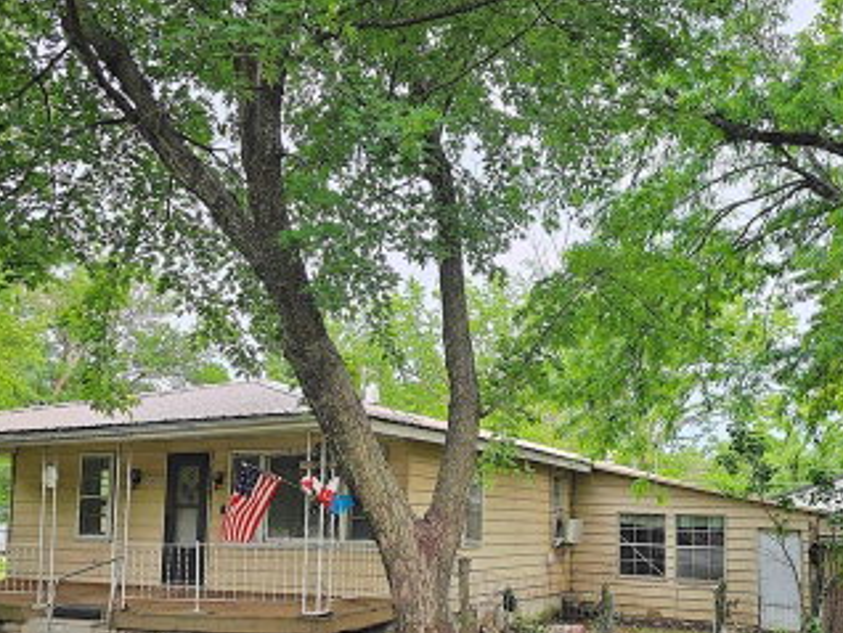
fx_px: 902
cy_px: 442
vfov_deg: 38.1
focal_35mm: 37
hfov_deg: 50.1
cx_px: 451
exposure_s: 1/180
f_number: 1.7
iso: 40
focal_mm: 6.3
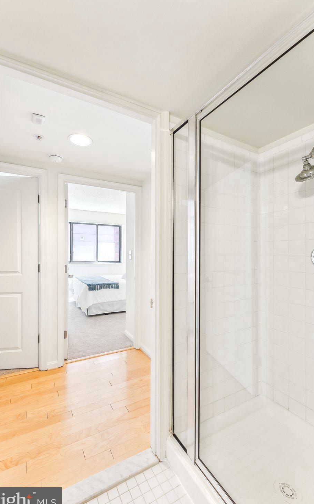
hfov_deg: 74.7
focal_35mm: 15
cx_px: 152
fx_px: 206
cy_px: 251
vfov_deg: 101.5
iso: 250
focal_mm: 14
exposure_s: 1/6
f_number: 9
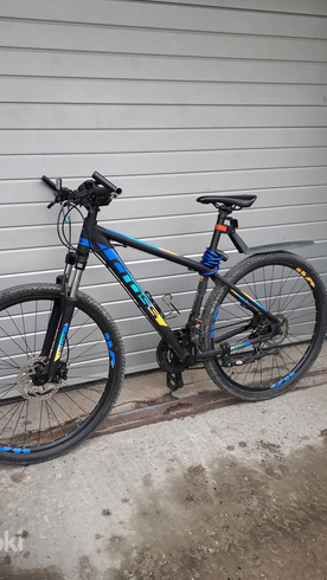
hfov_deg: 38.8
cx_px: 127
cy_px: 286
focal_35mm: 30
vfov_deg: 64.3
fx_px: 462
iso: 50
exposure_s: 1/100
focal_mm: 3.6
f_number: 1.9
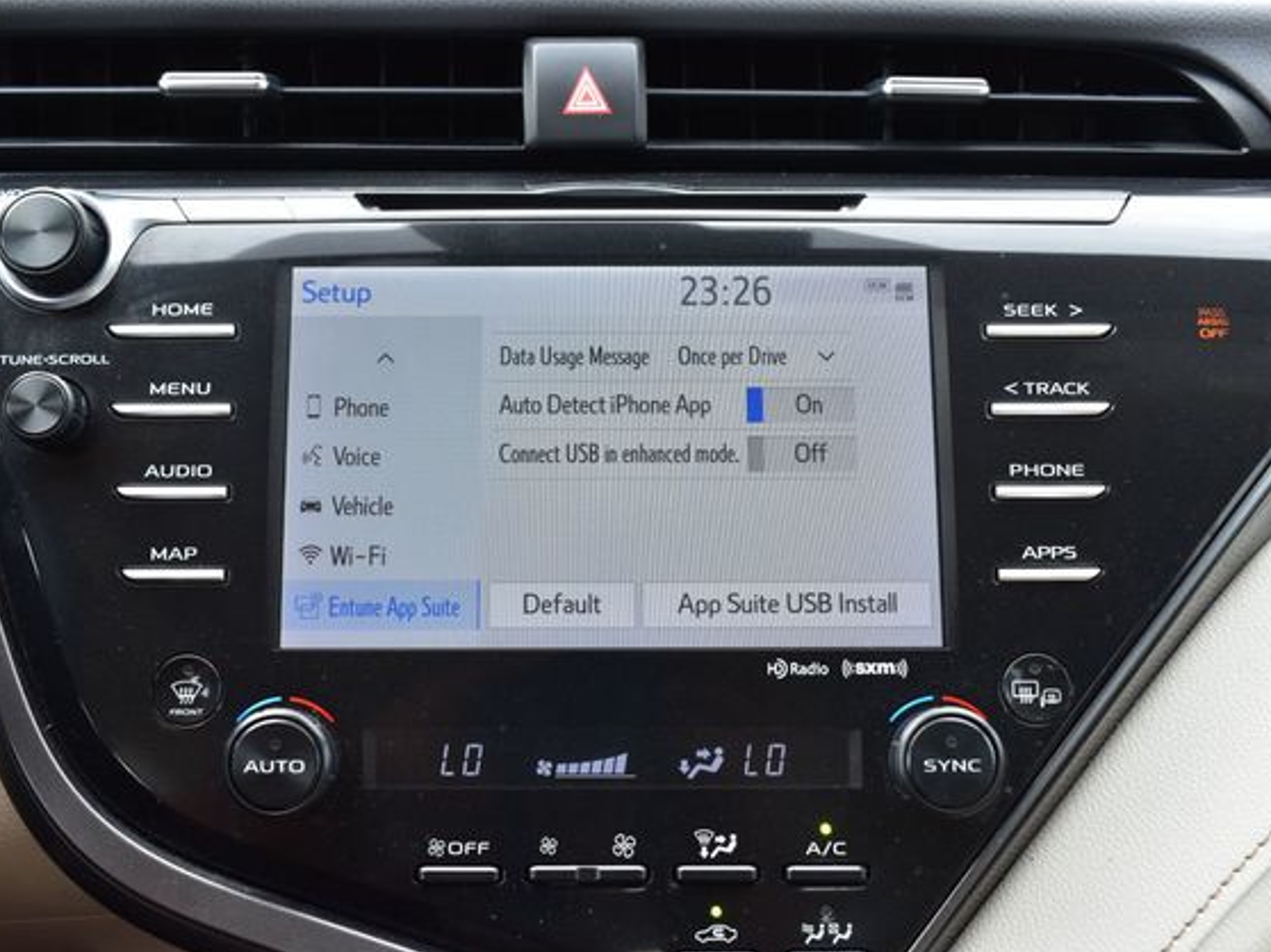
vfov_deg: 33.6
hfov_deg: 43.8
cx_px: 594
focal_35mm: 43
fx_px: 1578
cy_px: 476
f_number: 8
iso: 400
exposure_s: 1/80
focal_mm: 26
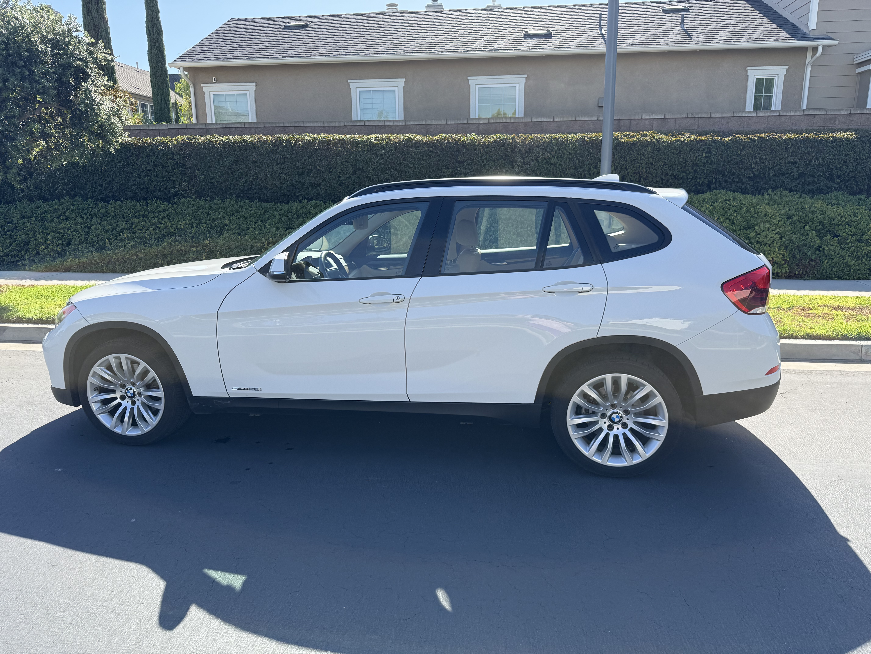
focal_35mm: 24
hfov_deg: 71.6
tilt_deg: -12.3
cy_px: 327
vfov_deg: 56.8
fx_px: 604
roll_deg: +0.5
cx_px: 436
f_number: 1.78
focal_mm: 6.76
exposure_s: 1/1493
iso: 80
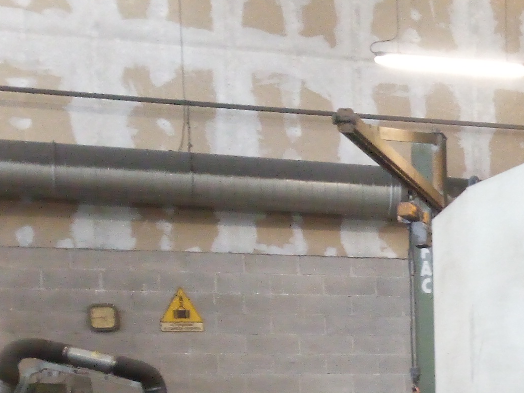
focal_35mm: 80
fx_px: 1211
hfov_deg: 19.6
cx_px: 881
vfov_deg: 17.6
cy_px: 473
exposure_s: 1/33.3
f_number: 2
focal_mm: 3.52
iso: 432
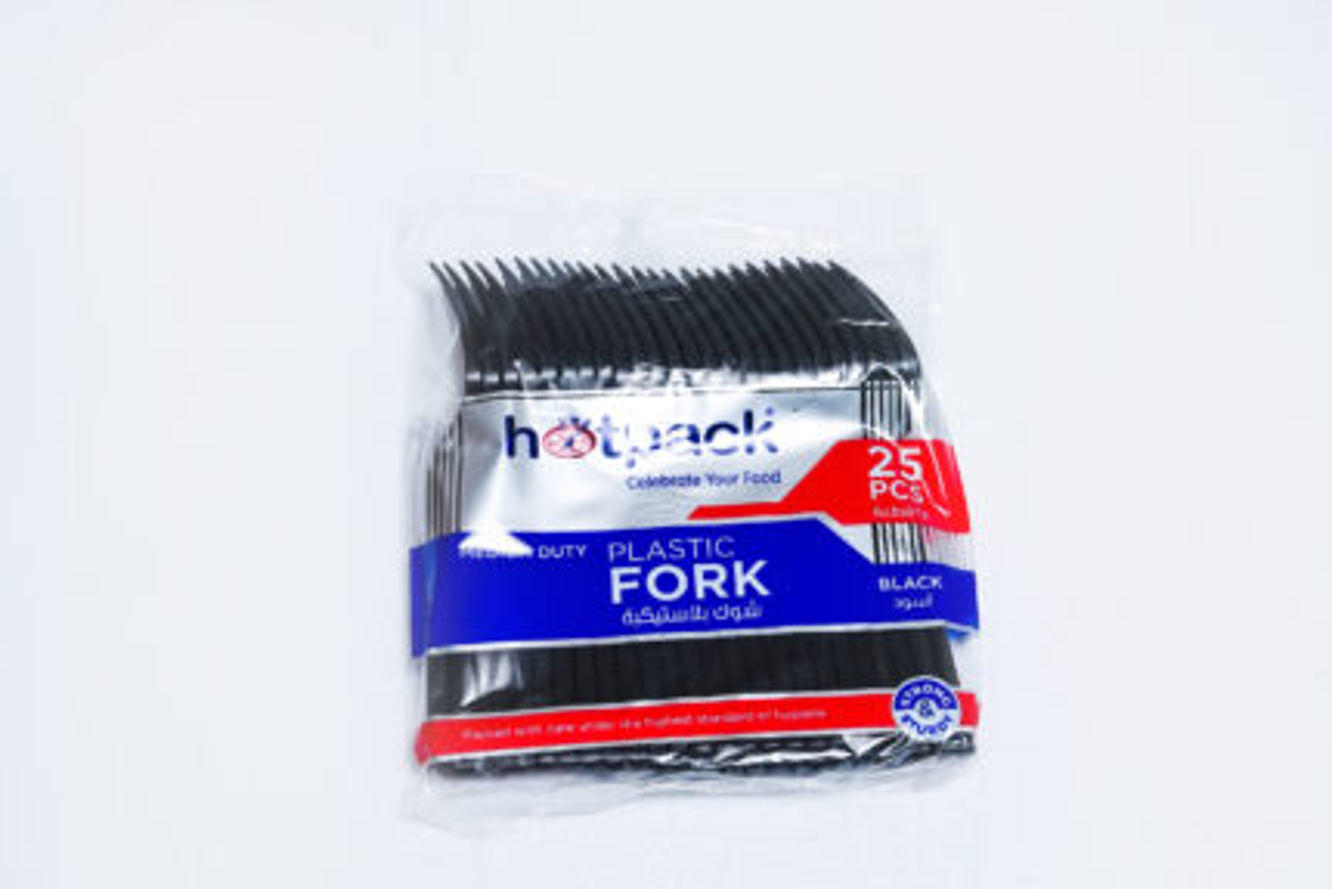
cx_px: 666
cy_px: 444
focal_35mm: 70
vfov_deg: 19.5
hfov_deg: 28.8
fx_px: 2591
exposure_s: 1/200
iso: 3200
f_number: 11
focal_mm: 70
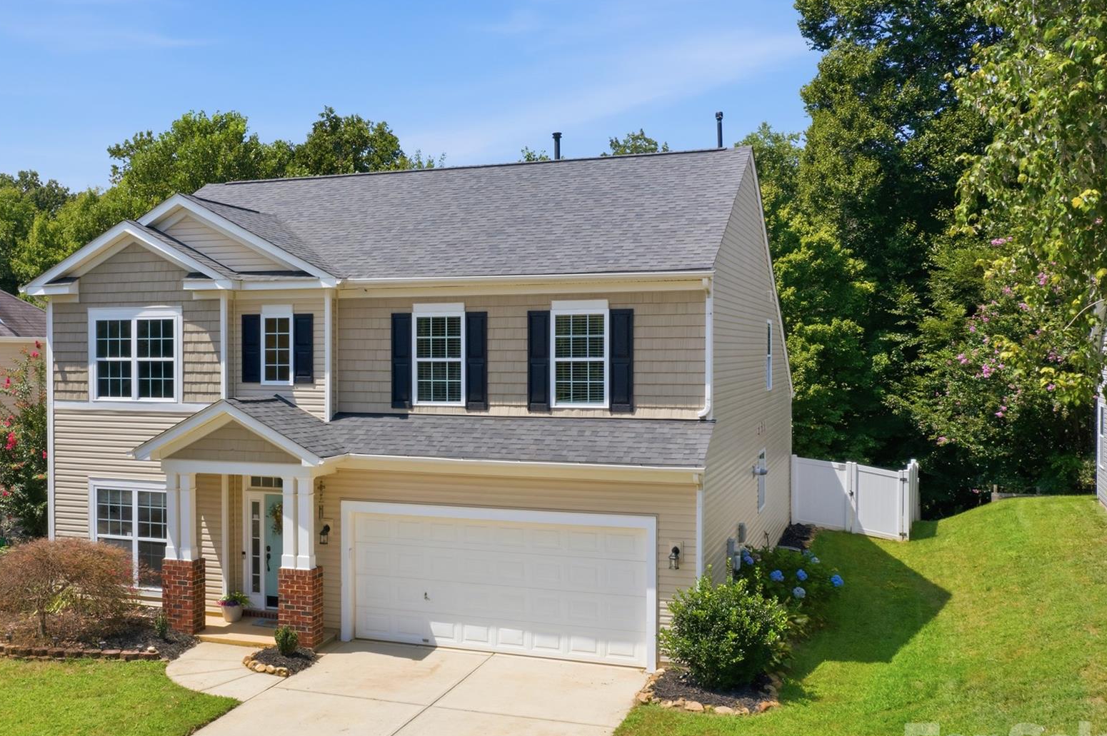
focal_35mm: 37
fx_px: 1137
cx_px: 401
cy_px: 377
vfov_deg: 35.9
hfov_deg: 51.3
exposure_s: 1/320
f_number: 8
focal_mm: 10.3
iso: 100
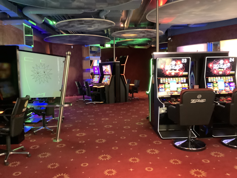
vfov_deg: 45.4
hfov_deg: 58.4
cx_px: 118
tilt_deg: -6.4
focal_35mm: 31
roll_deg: +1.2
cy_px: 89
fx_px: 212
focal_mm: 3.3
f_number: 2.4
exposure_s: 1/17
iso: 800
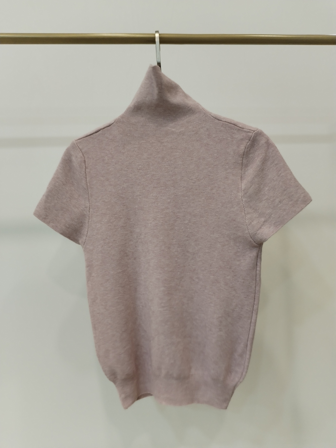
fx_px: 375
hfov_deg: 48.2
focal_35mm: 29
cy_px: 224
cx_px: 168
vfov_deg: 61.7
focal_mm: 4.75
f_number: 1.8
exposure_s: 1/60
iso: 294
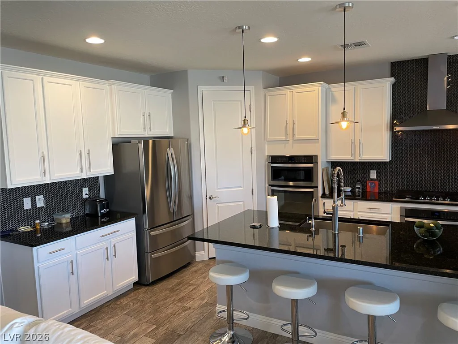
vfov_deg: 53.1
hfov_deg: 67.3
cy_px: 172
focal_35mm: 26
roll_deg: +2.0
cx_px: 229
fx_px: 344
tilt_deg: -4.9
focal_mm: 4.2
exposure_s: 1/60
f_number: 1.6
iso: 80
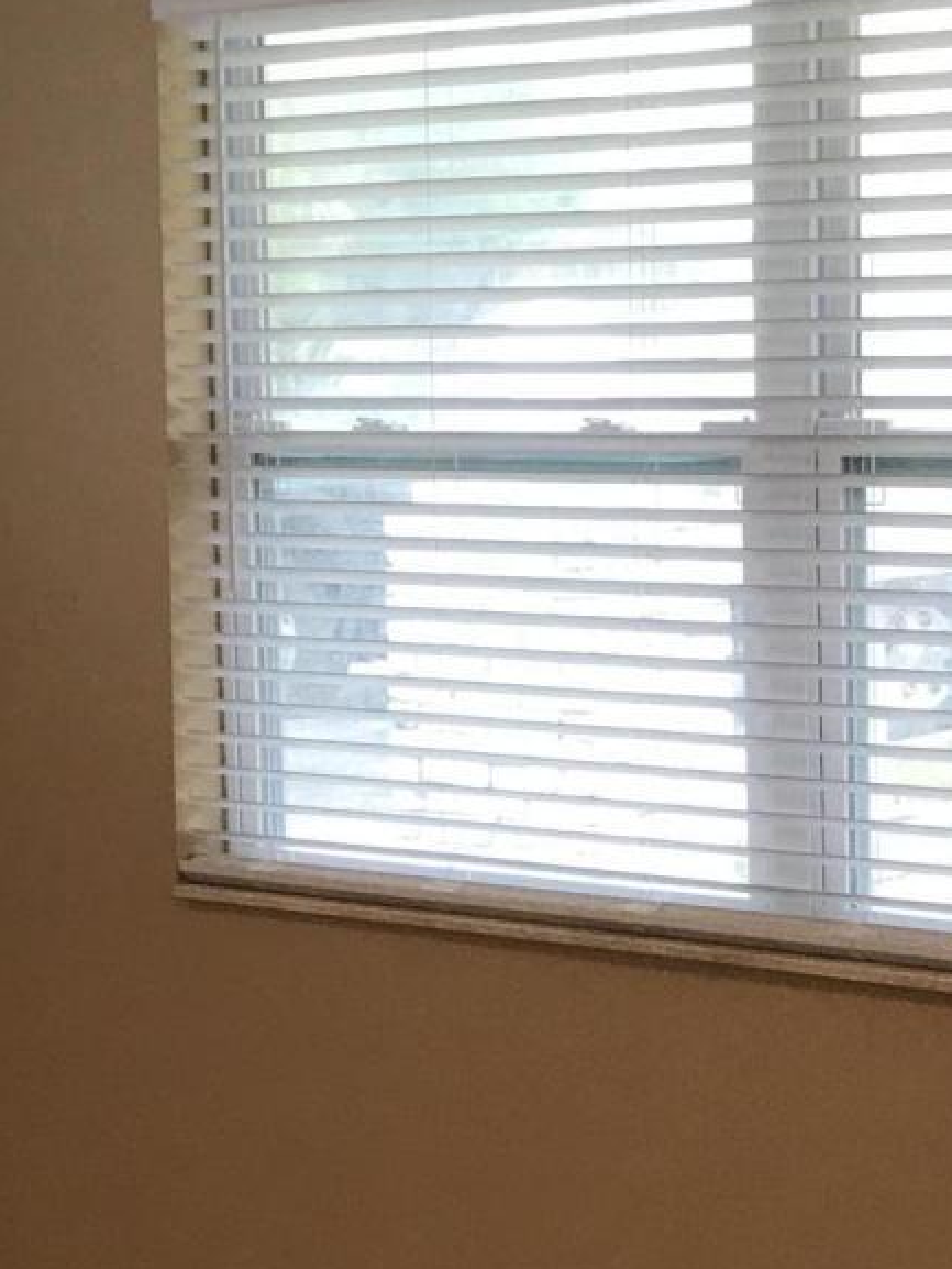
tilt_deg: -5.4
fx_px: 3556
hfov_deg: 15.2
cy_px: 629
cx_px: 308
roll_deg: +1.0
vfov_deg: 20.2
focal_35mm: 97
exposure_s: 1/40
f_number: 1.8
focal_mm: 3.99
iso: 25
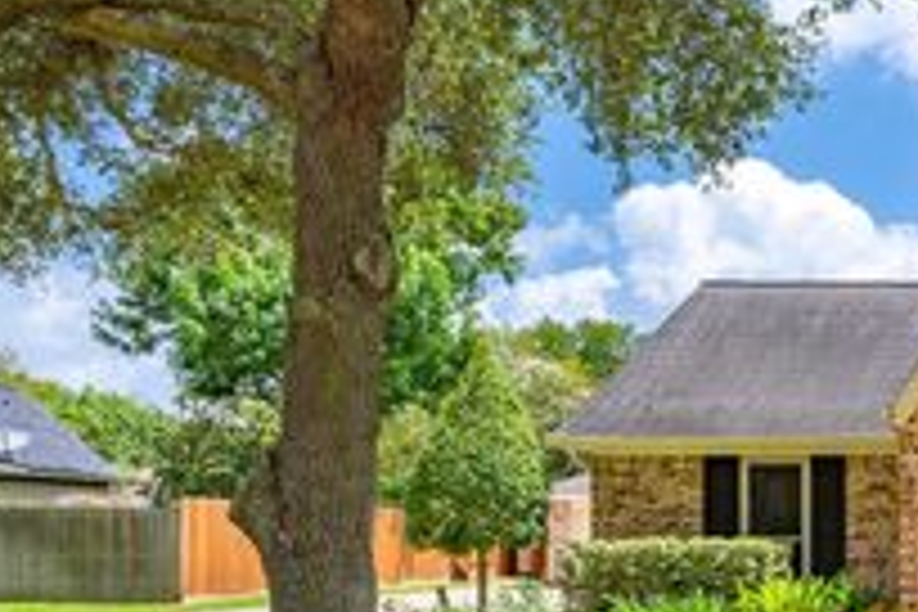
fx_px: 1122
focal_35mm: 44
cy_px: 547
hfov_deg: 36.9
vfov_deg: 29.3
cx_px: 1026
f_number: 11
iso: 125
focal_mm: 18
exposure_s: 1/160
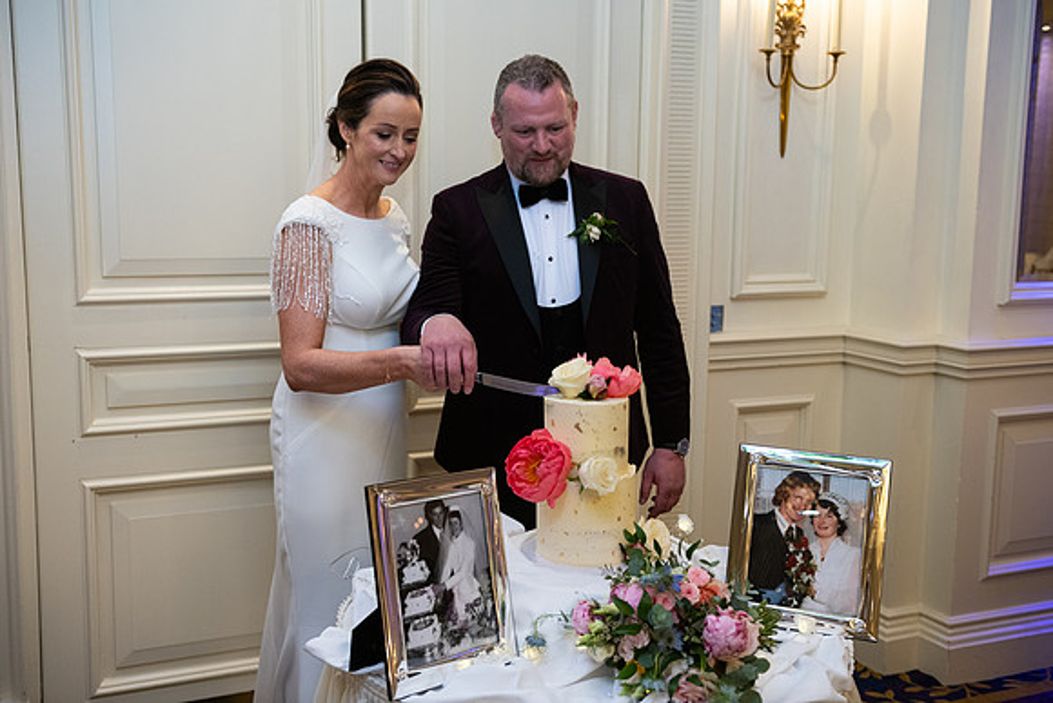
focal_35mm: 40
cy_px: 352
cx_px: 526
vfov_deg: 33.4
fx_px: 1170
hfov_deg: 48.4
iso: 800
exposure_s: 1/160
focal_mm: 40
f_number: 3.5
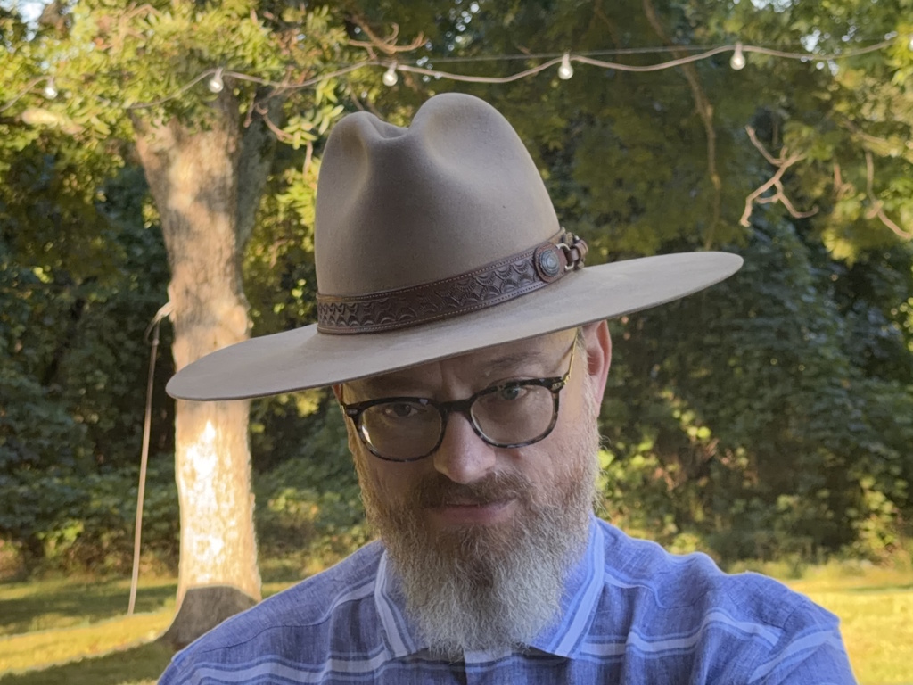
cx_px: 456
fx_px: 1266
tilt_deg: -0.5
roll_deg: +0.5
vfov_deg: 30.3
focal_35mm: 48
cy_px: 342
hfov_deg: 39.7
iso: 80
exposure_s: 1/309
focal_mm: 6.76
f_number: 1.78
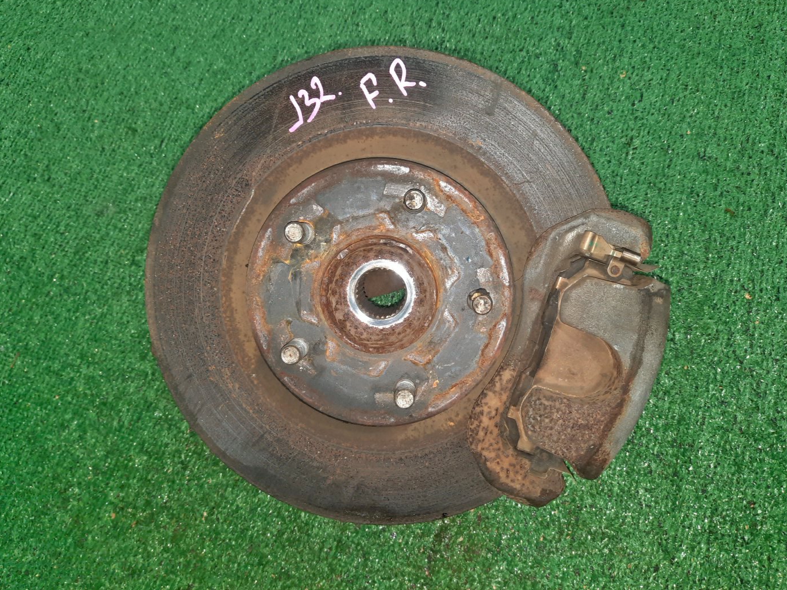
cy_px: 284
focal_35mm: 26
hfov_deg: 67.3
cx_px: 397
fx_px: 591
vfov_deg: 53.0
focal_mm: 4.6
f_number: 2
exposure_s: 1/25
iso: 348
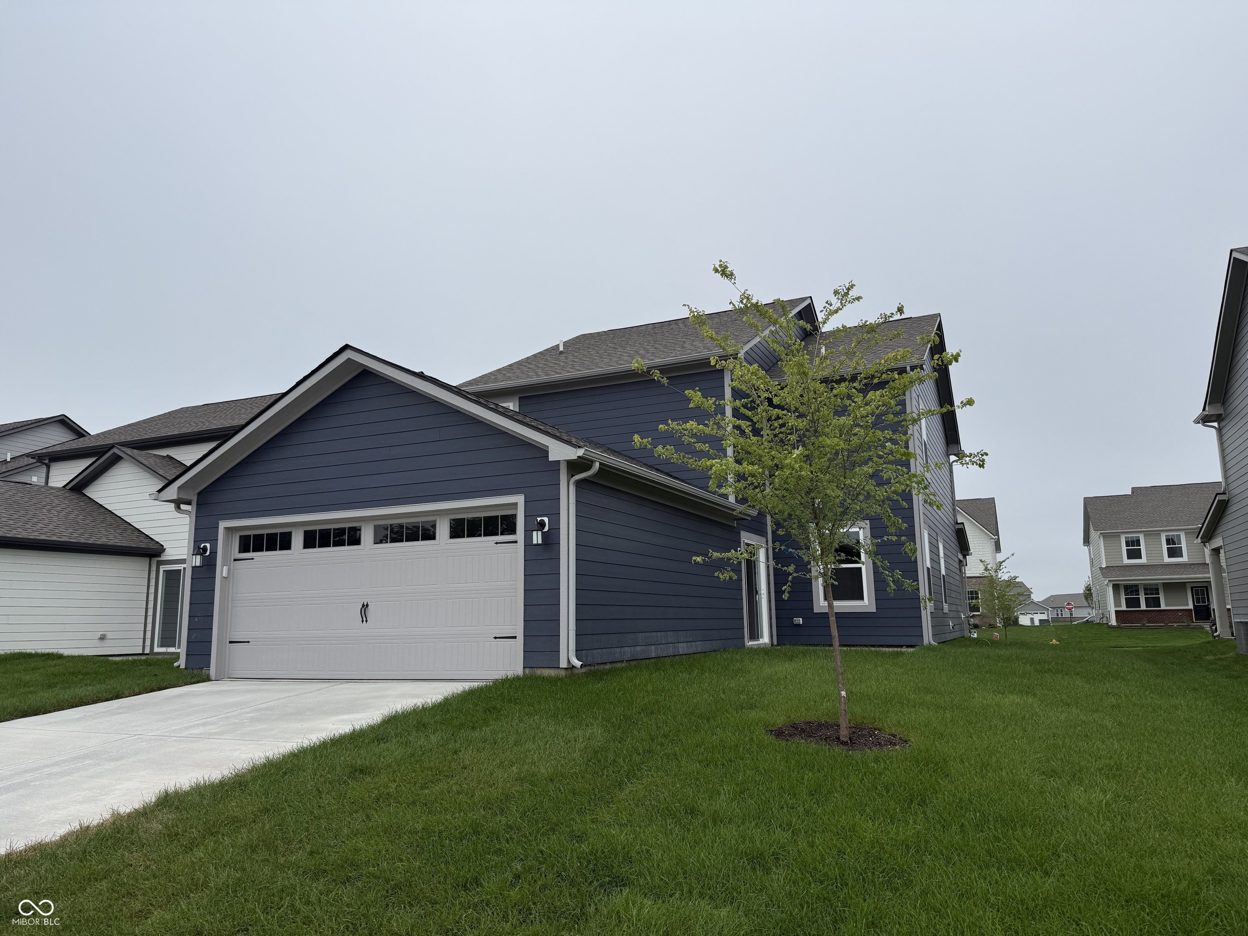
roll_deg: +1.4
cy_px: 468
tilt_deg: +11.2
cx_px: 624
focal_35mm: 24
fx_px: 865
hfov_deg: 71.6
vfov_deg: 56.8
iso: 80
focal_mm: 6.76
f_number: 1.78
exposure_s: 1/5319
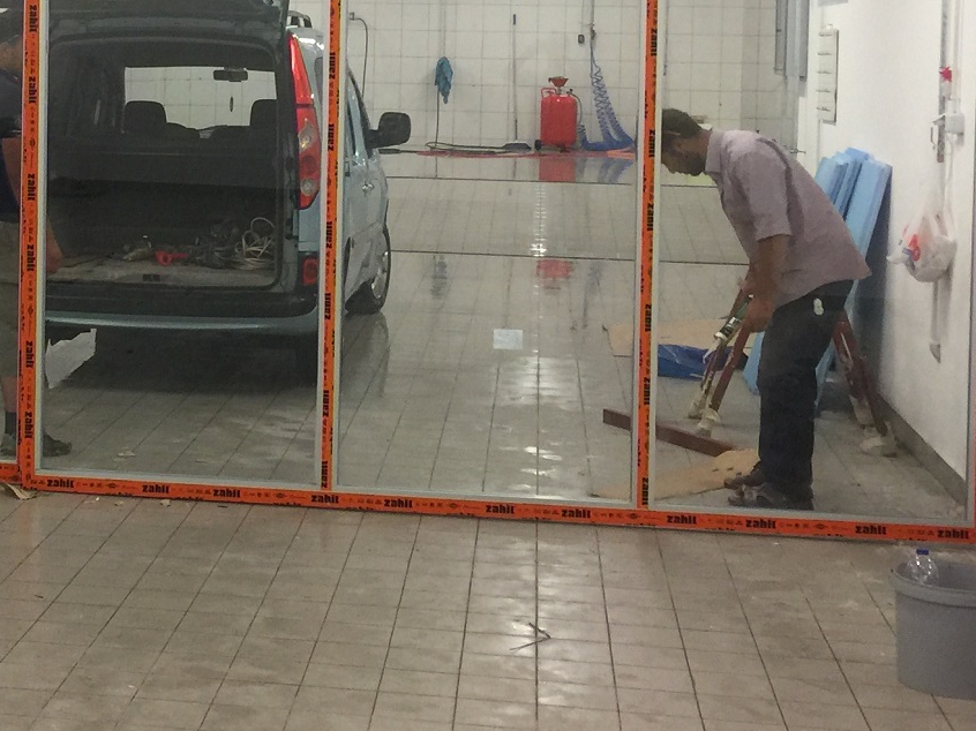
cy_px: 135
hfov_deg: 26.4
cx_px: 156
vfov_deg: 20.2
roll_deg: -1.4
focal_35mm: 72
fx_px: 2029
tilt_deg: -2.9
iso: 64
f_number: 2.2
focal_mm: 4.15
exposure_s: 1/33
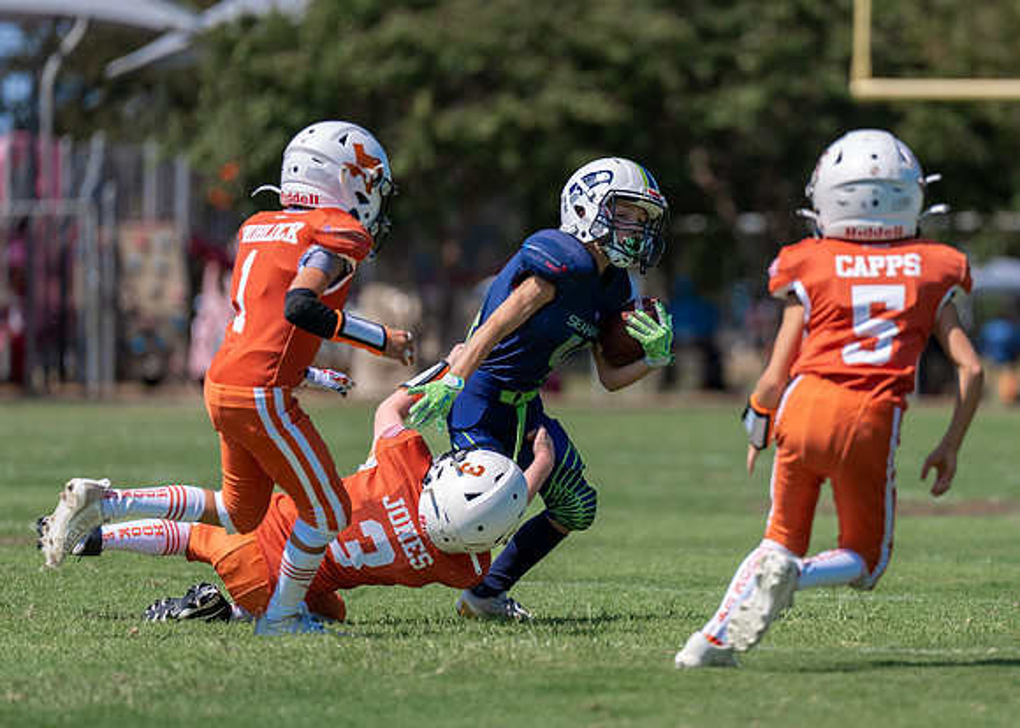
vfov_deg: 4.7
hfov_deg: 6.6
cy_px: 328
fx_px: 8883
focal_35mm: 307
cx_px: 692
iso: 100
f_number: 2.8
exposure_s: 1/2000
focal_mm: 200
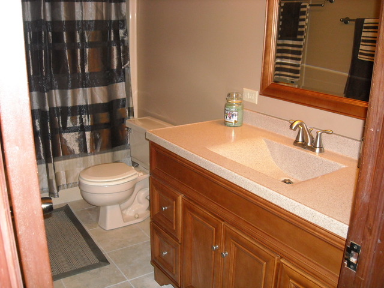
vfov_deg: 40.7
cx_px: 192
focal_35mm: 35
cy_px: 144
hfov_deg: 52.6
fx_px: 388
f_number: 2.8
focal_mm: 5.7
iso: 400
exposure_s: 1/60
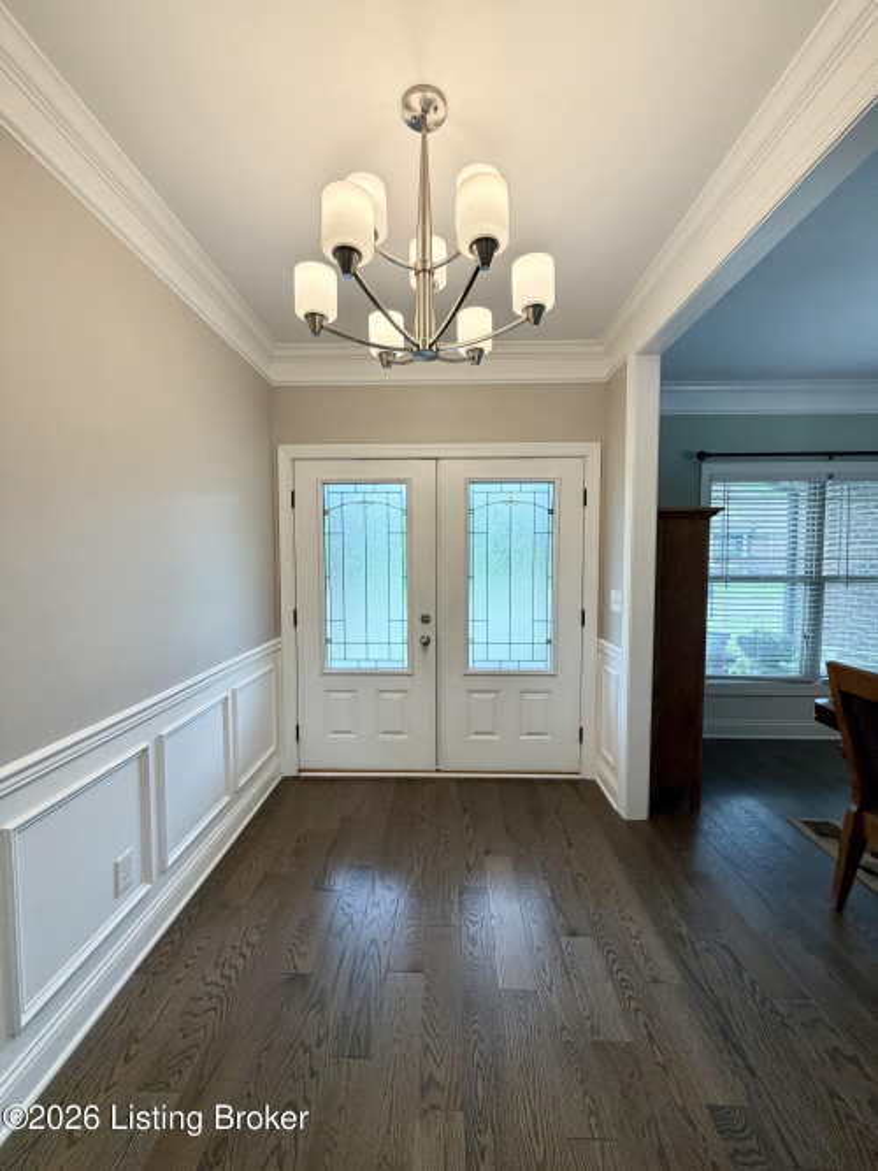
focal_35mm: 14
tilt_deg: -2.9
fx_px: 474
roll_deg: +0.3
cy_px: 586
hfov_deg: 85.7
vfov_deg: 102.1
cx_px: 439
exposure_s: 1/120
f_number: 2.2
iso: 125
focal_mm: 2.22
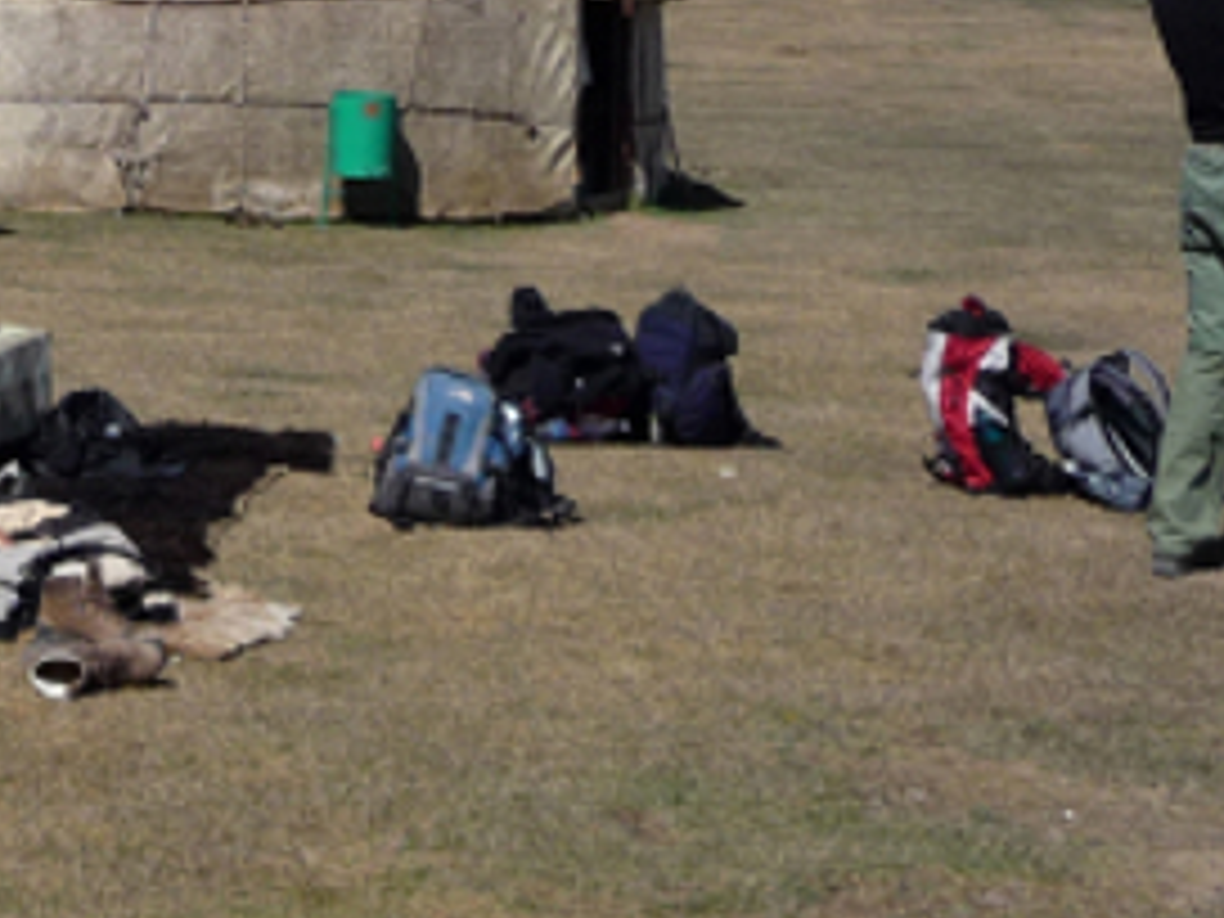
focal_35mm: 113
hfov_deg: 16.5
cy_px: -202
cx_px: -351
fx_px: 3996
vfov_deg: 12.8
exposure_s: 1/320
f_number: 8
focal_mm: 5
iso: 100
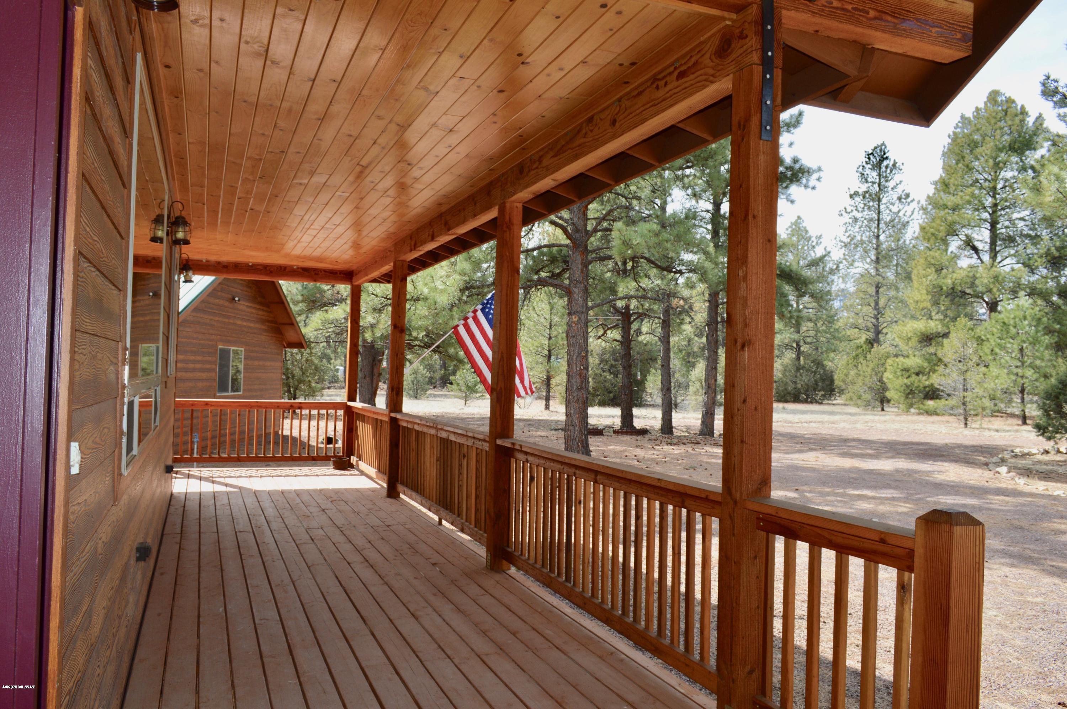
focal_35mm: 27
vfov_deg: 47.8
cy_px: 354
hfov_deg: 67.4
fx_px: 799
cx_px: 534
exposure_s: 1/200
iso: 100
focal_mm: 18
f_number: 6.3
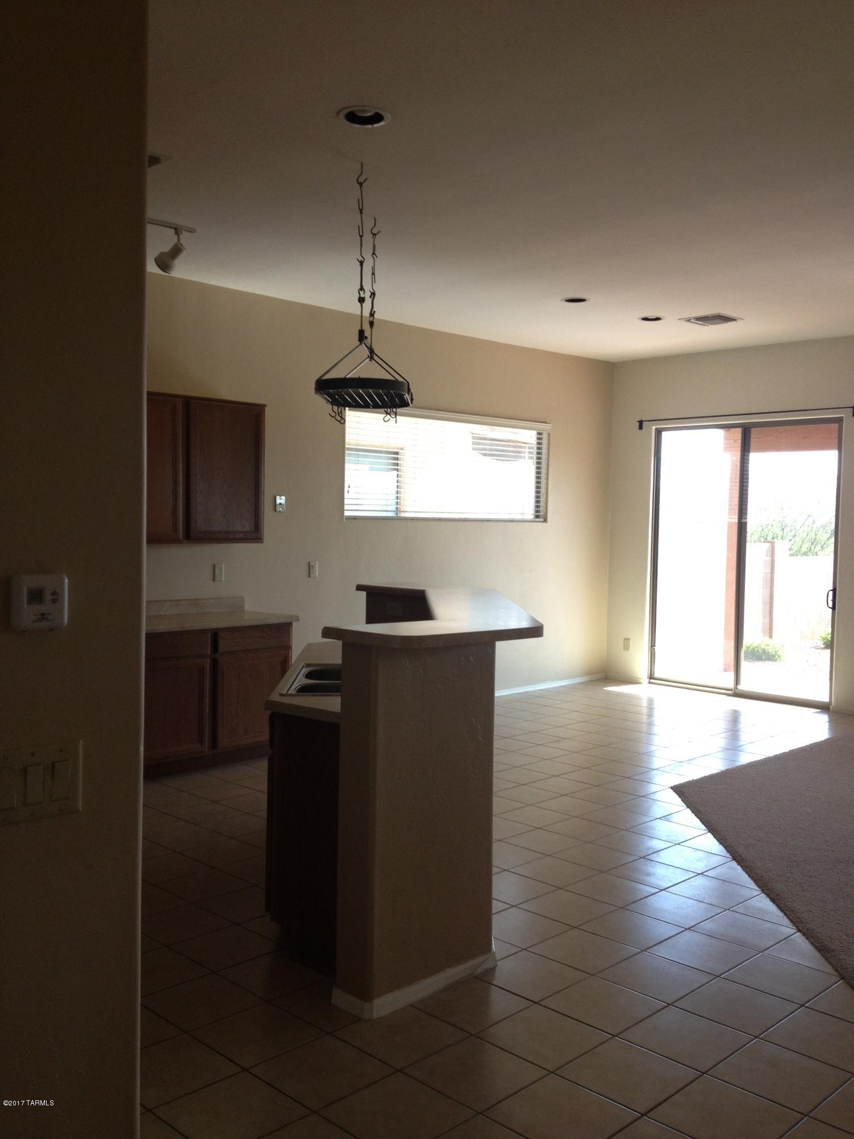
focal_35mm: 35
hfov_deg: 40.7
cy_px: 570
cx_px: 427
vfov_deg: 52.6
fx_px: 1151
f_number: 2.4
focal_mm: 4.28
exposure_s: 1/143
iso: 80
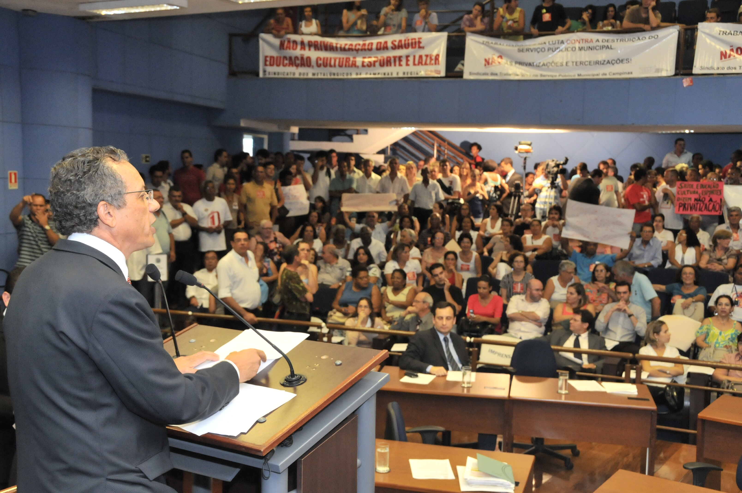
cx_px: 371
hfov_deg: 45.0
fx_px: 895
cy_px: 246
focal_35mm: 44
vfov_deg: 30.8
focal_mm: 29
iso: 1000
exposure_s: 1/80
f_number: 5.6
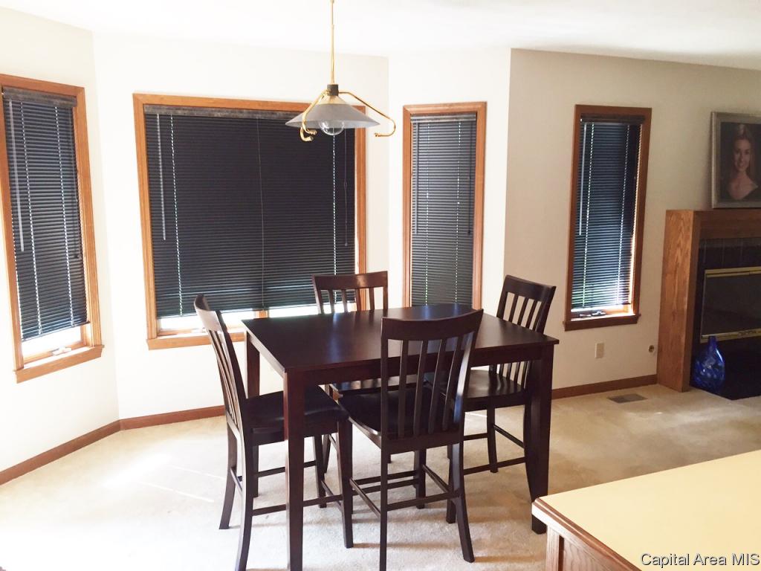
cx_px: 380
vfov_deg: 48.2
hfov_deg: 61.7
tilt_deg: -9.3
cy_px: 286
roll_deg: -0.3
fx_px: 638
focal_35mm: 29
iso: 80
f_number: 2.2
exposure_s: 1/30
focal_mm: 4.15
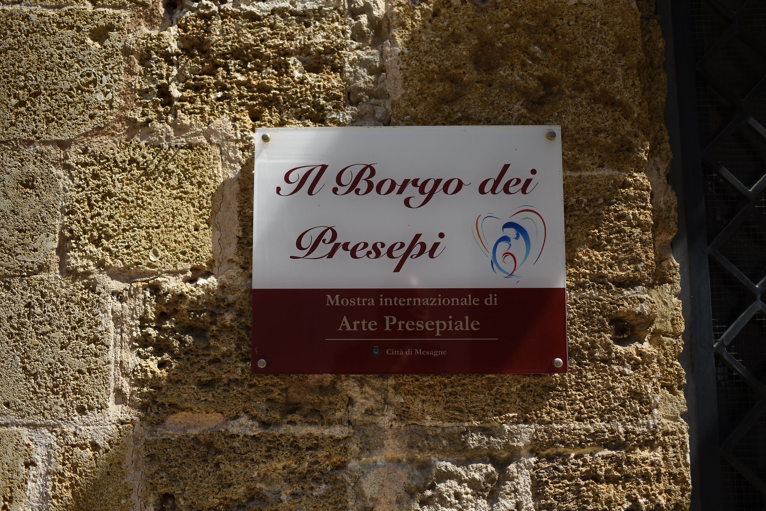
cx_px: 383
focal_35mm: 28
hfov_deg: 65.5
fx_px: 596
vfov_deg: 46.4
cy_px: 256
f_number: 1.8
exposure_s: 1/4000
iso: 125
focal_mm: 28
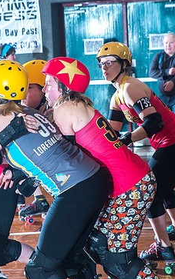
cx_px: 59
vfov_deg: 18.3
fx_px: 870
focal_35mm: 114
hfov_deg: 11.5
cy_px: 141
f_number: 5.6
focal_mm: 70
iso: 800
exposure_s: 1/160
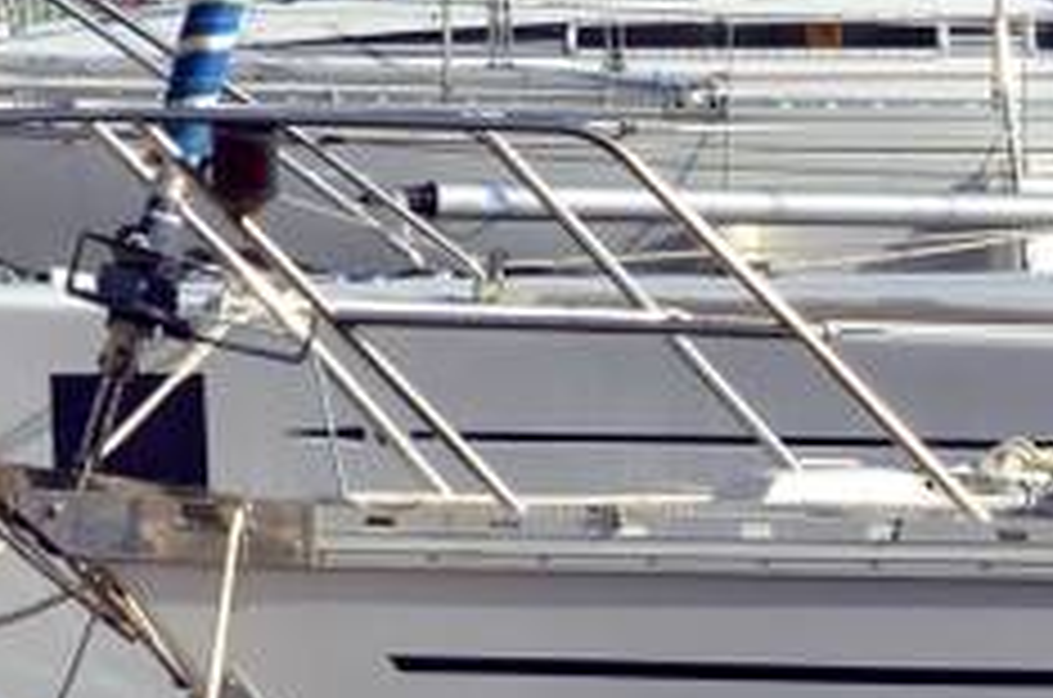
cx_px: -454
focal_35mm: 367
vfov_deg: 3.7
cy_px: -383
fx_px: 10713
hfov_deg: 5.6
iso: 200
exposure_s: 1/500
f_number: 10
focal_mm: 56
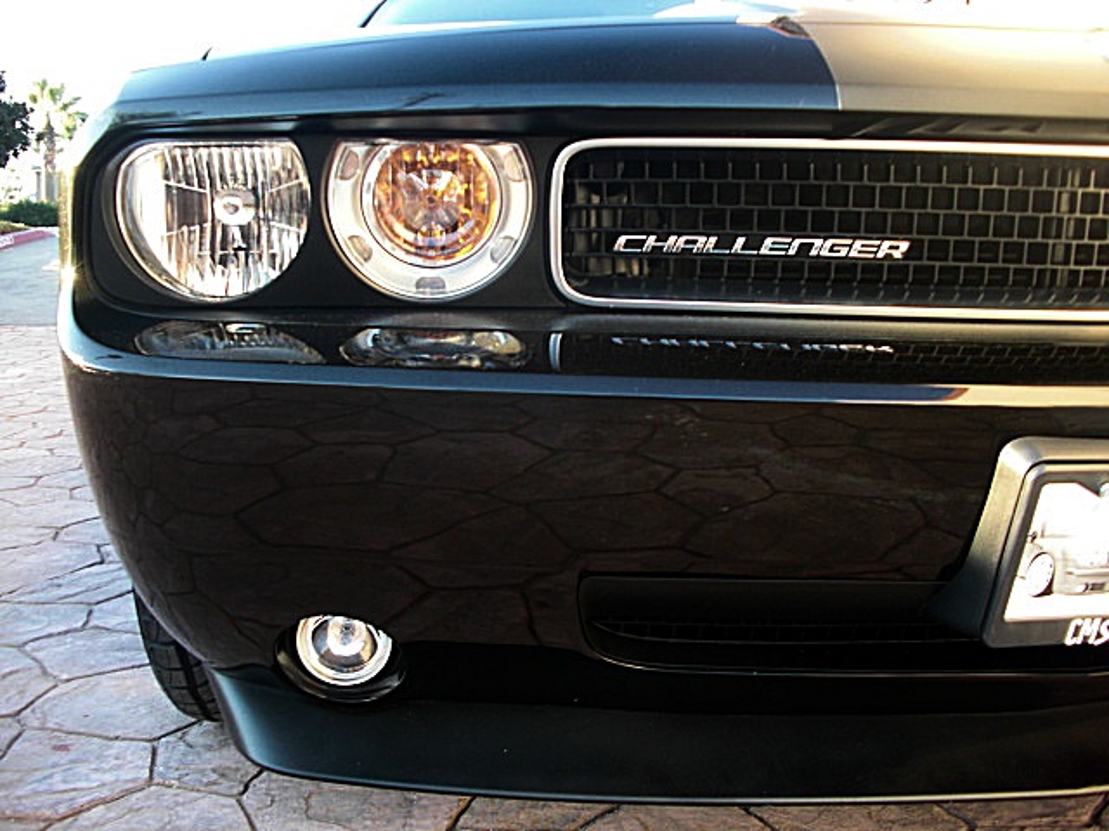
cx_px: 554
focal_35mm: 36
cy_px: 416
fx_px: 1153
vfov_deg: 39.7
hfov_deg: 51.4
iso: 100
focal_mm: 6.3
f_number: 2.8
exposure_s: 1/60
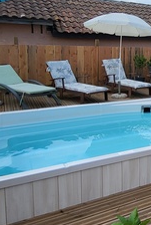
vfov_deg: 44.8
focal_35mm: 43
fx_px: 270
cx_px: 203
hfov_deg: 26.0
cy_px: 76
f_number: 2.2
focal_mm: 1.74
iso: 32
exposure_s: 1/1027
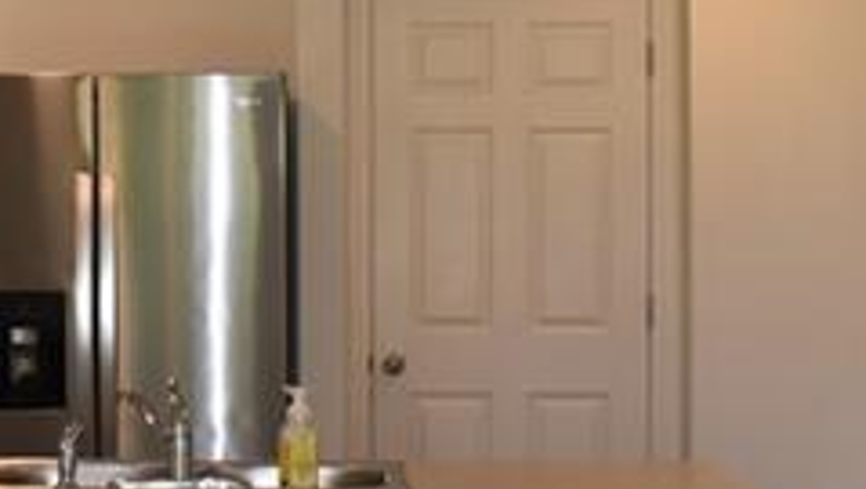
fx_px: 2781
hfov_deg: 17.6
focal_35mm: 121
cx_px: 174
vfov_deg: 10.0
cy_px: 212
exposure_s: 1/80
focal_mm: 18
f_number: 5.6
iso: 400
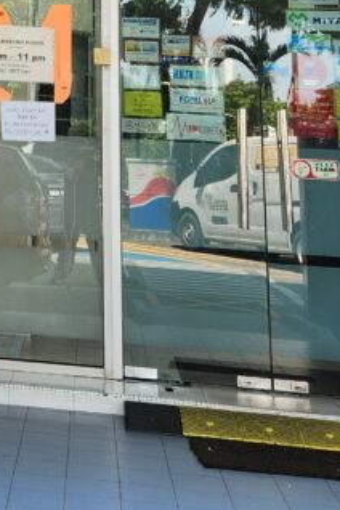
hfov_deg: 16.6
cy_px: -98
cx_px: -125
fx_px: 1091
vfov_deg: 24.0
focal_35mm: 77
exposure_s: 1/143
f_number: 1.8
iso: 20
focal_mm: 5.4
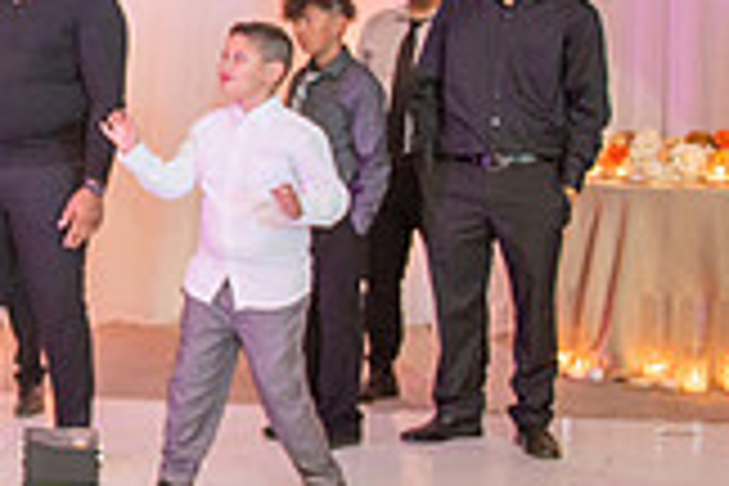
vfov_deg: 15.9
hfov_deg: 19.8
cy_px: 173
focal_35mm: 86
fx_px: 1741
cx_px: -423
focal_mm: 24
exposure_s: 1/160
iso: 1000
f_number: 2.8
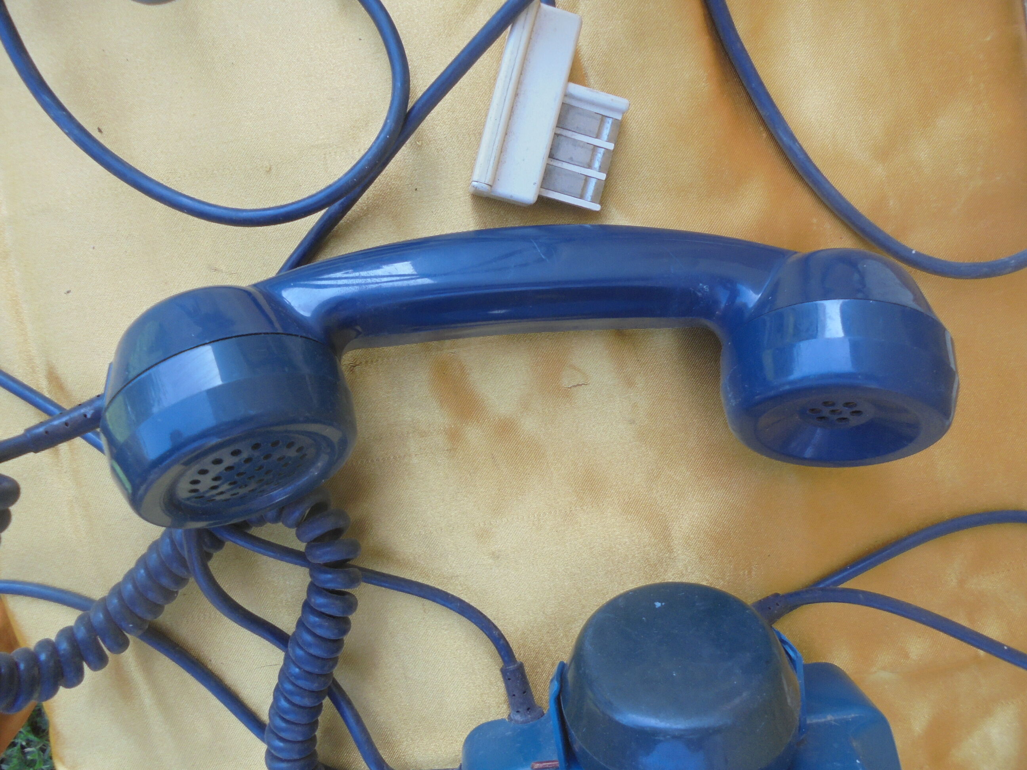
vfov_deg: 53.1
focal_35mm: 26
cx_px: 514
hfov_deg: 67.3
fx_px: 771
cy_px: 385
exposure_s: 1/80
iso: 100
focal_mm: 4.6
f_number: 3.5
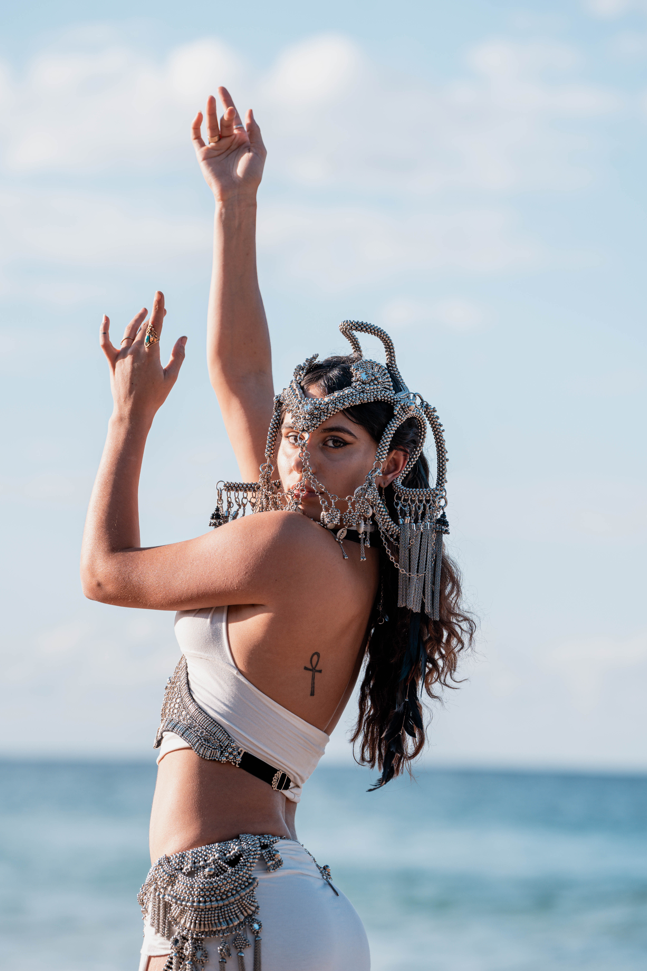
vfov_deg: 15.4
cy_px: 485
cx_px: 324
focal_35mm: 133
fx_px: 3585
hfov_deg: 10.3
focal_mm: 132
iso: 125
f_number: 4
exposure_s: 1/640
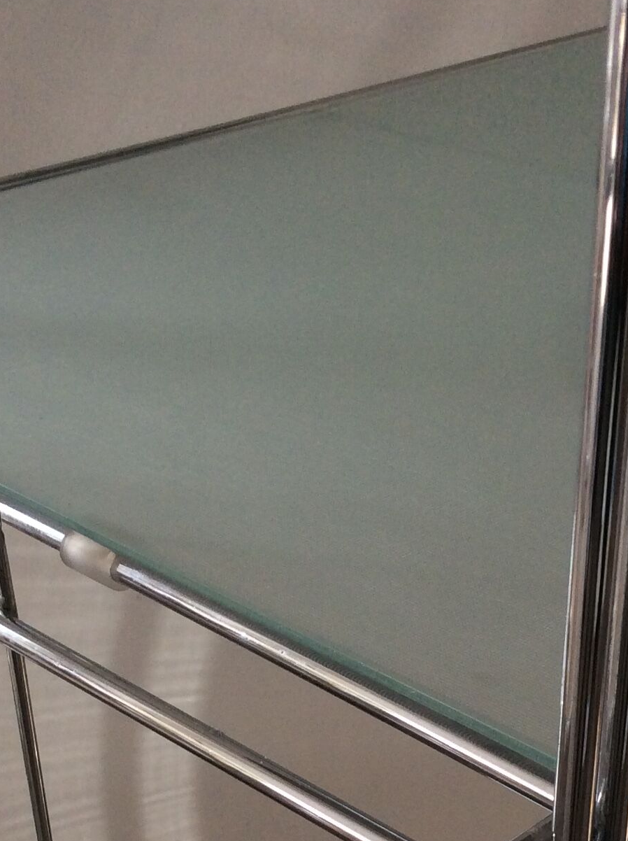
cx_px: 438
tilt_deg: -36.0
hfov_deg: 21.1
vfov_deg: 27.0
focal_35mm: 69
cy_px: 796
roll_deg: -0.1
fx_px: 1673
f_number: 2.4
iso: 50
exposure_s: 1/100
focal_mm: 3.3
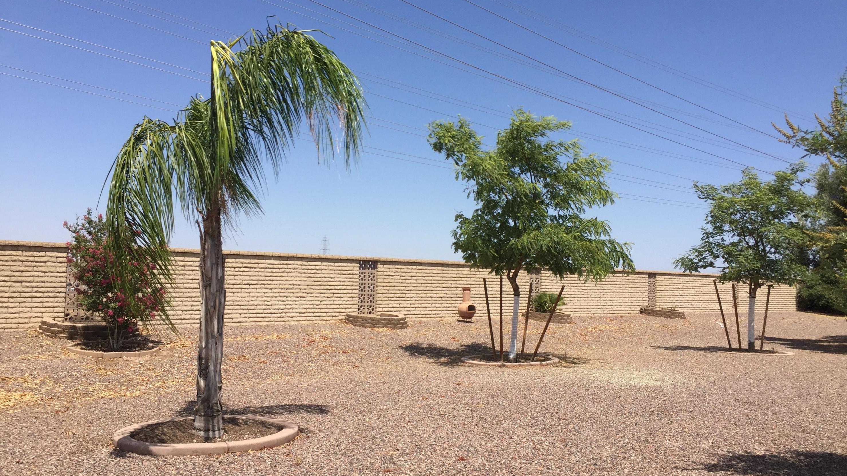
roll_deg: -0.9
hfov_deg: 61.0
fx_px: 719
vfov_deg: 36.7
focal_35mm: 32
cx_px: 425
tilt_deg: +3.5
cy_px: 236
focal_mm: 4.15
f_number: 2.2
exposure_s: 1/2475
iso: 32
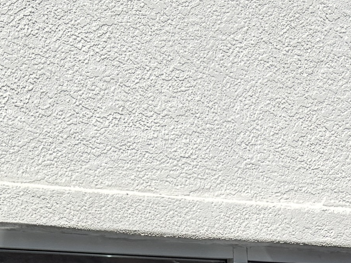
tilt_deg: -5.5
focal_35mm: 153
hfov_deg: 12.4
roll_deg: +1.5
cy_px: 558
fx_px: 1551
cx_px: 477
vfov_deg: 9.0
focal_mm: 6.76
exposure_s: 1/10309
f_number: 1.78
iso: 80
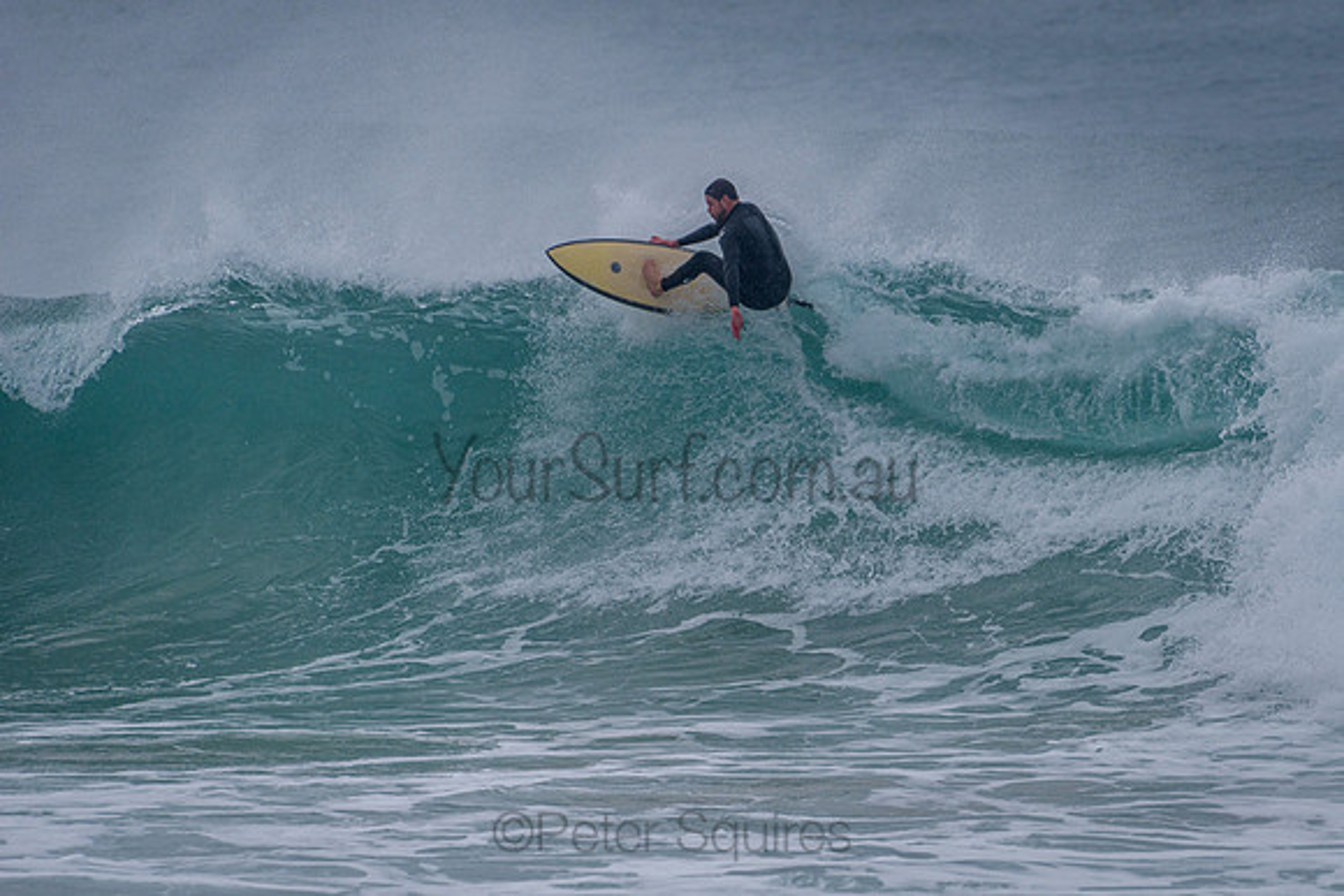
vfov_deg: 2.2
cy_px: 539
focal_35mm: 613
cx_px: 818
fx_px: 22872
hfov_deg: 3.4
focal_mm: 500
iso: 280
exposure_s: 1/2000
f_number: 5.6
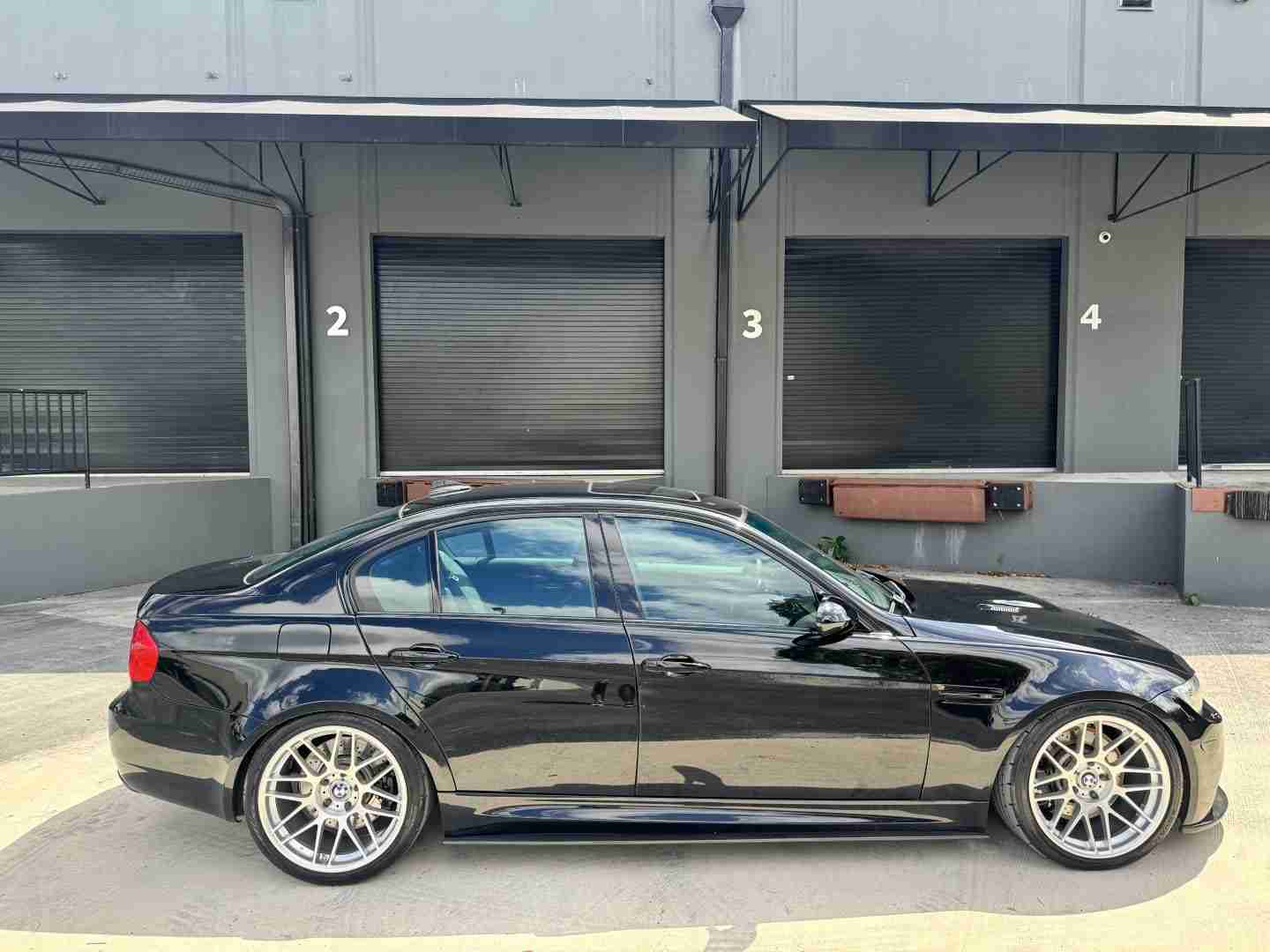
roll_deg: +0.2
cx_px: 635
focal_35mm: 24
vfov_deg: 56.8
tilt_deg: -3.5
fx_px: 881
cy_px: 476
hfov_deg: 71.6
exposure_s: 1/853
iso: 80
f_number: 1.78
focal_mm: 6.86
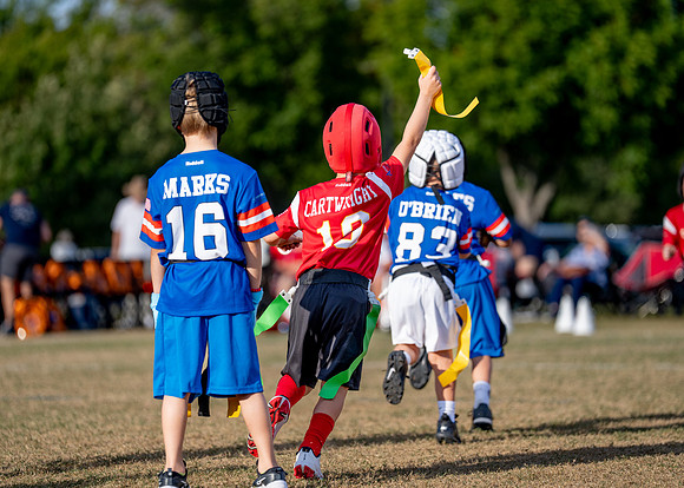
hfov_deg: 11.7
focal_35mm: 172
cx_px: 320
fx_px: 3346
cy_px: 244
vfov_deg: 8.3
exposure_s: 1/4000
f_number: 2.8
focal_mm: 163
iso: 250
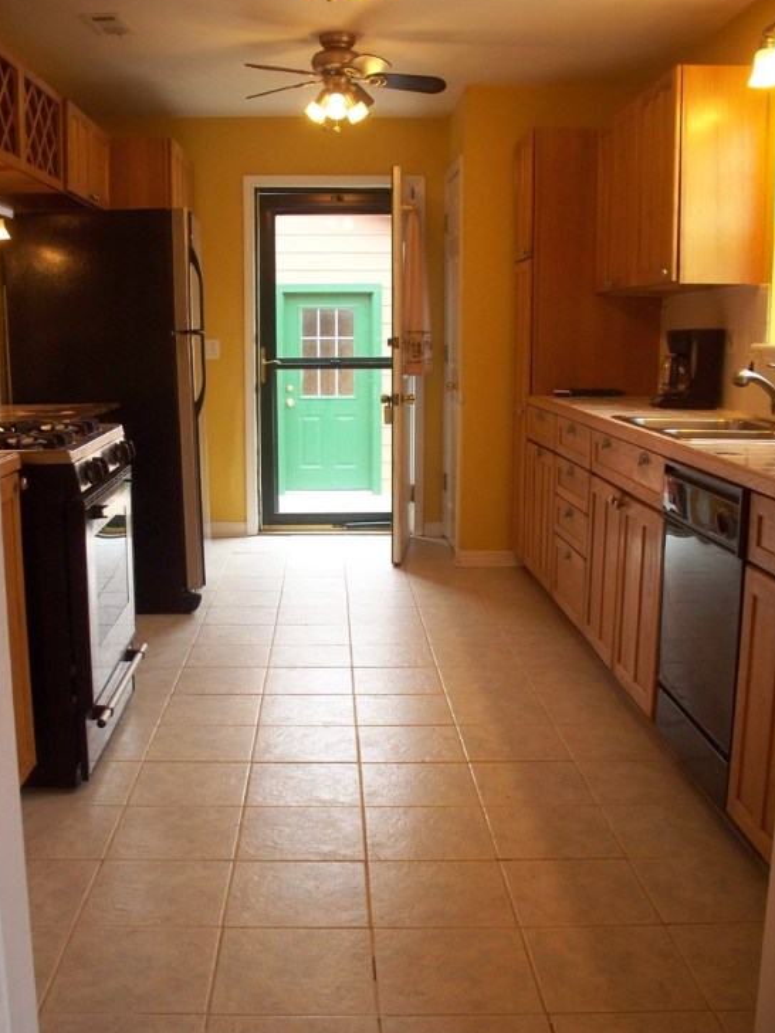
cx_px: 376
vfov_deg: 49.0
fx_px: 1134
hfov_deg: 37.7
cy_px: 524
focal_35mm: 38
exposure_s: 1/60
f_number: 2.8
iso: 200
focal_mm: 7.54
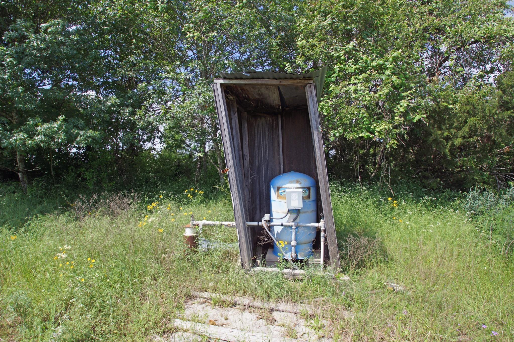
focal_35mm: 18
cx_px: 257
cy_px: 171
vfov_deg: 67.4
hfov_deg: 90.0
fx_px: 257
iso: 100
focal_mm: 12
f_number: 5.6
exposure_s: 1/320
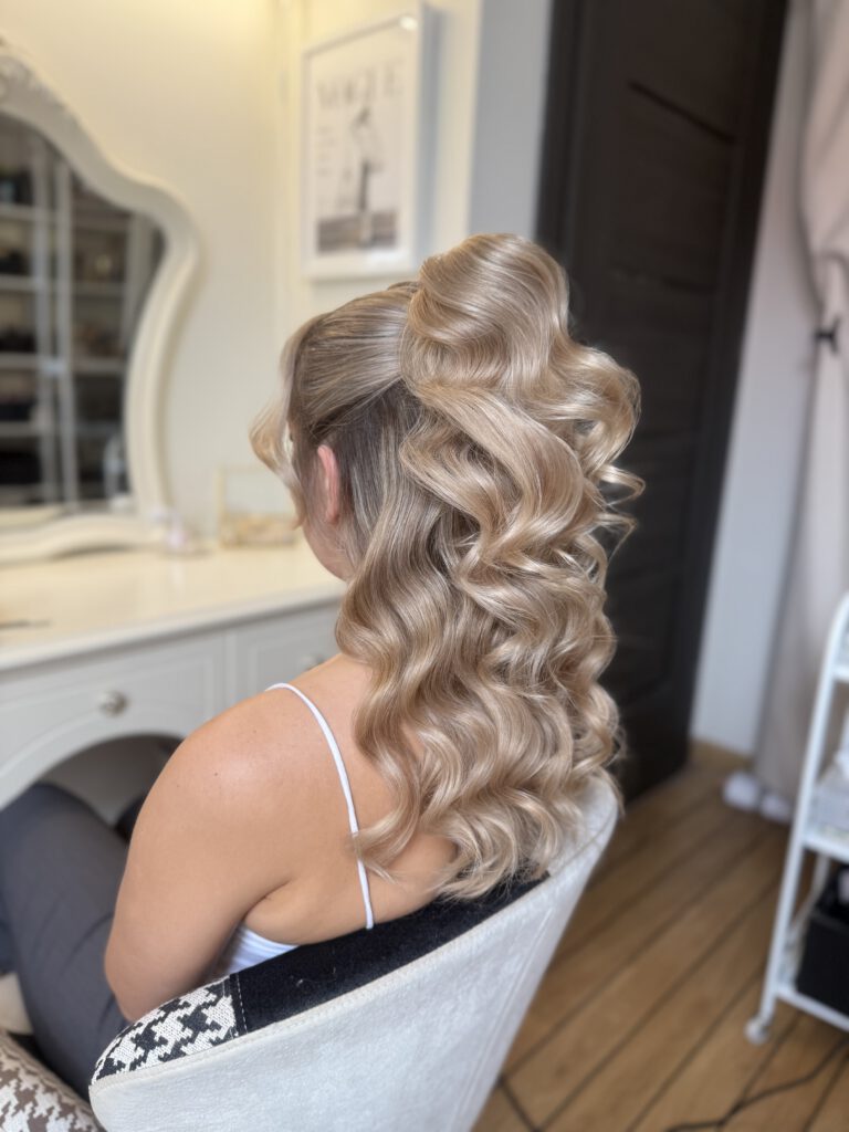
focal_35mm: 24
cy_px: 566
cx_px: 424
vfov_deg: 71.6
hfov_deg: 56.8
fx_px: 785
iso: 80
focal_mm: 6.76
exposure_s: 1/100
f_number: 1.78
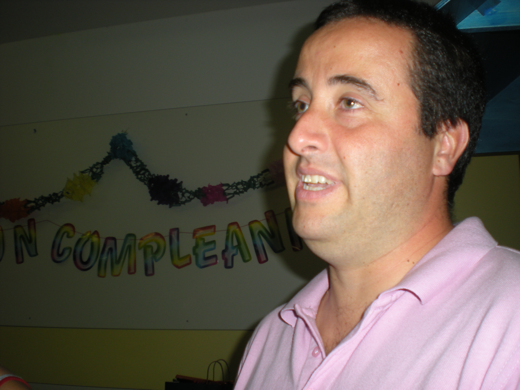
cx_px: 260
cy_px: 195
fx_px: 571
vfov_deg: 37.7
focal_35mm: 38
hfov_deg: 49.0
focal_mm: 6.3
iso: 64
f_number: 3.1
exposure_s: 1/60
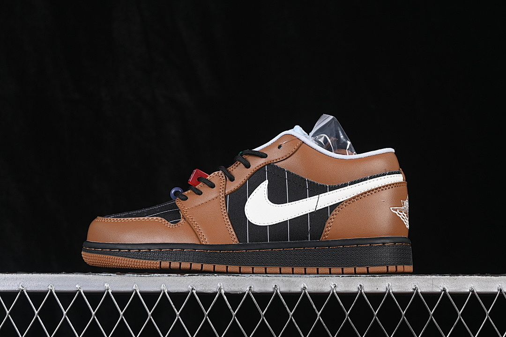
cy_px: 168
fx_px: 1054
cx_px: 253
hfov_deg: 27.0
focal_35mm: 75
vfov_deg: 18.2
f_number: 7.1
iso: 160
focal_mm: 50
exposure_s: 1/80
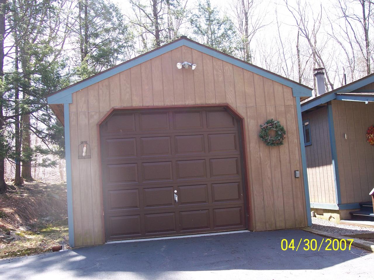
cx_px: 187
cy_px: 140
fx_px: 421
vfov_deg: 36.8
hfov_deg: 47.9
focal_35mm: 39
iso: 100
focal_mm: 8
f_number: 3.4
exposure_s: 1/125
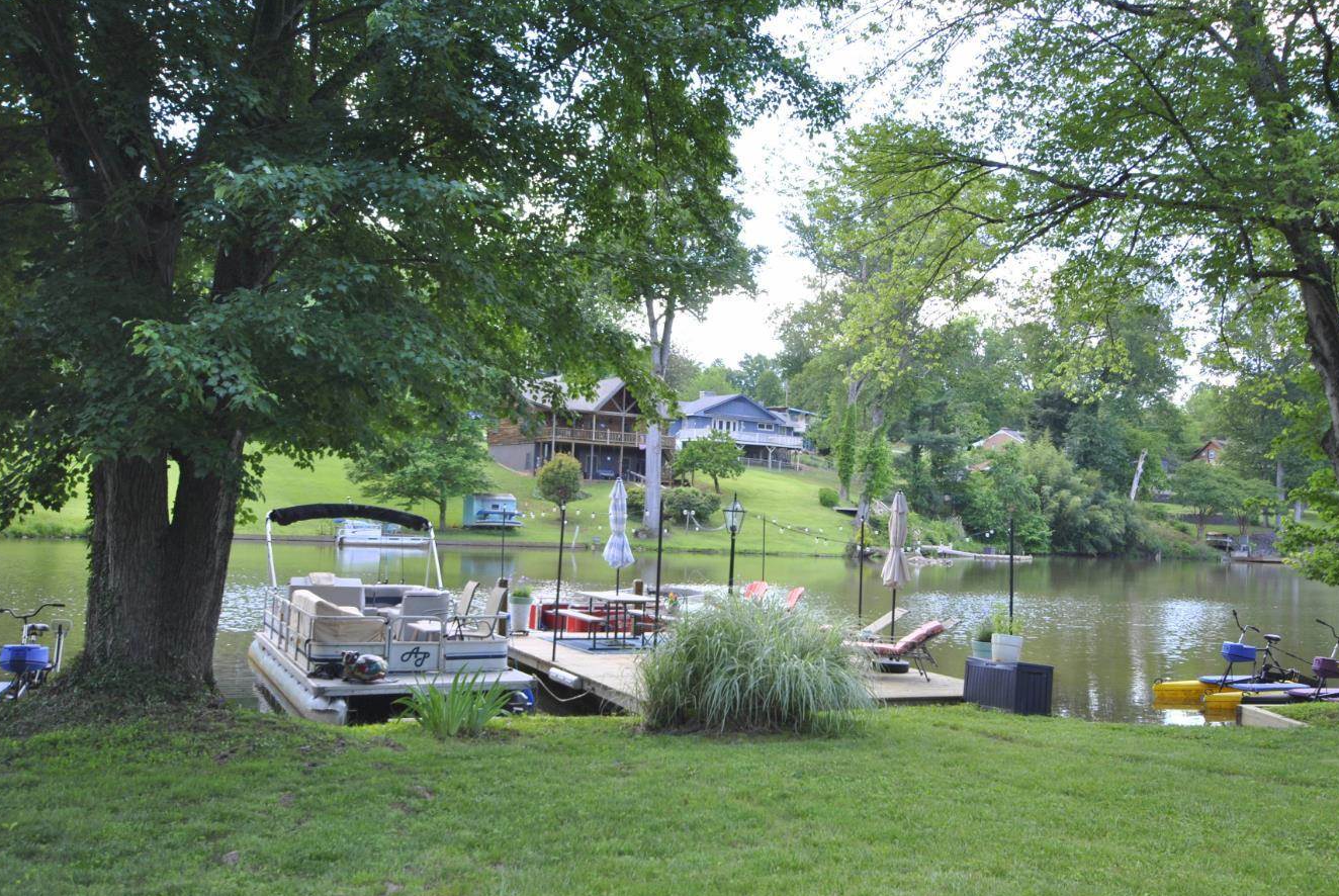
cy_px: 485
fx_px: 1266
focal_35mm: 34
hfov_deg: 55.6
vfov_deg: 38.9
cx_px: 751
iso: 200
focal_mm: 20
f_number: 5.6
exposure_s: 1/80
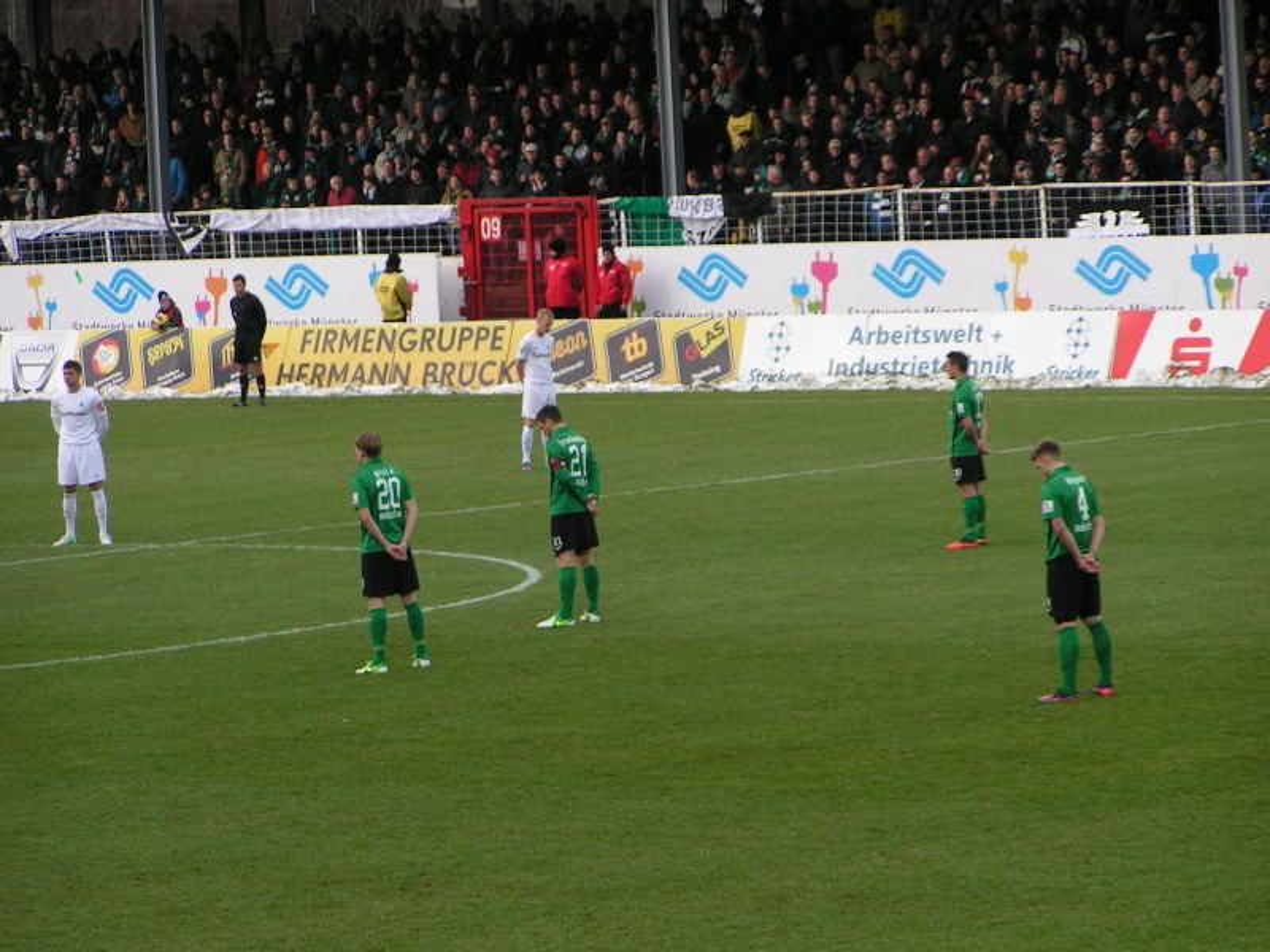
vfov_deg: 7.2
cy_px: 476
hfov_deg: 9.6
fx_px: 7558
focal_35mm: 206
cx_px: 635
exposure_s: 1/250
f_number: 3.5
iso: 80
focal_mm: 31.5
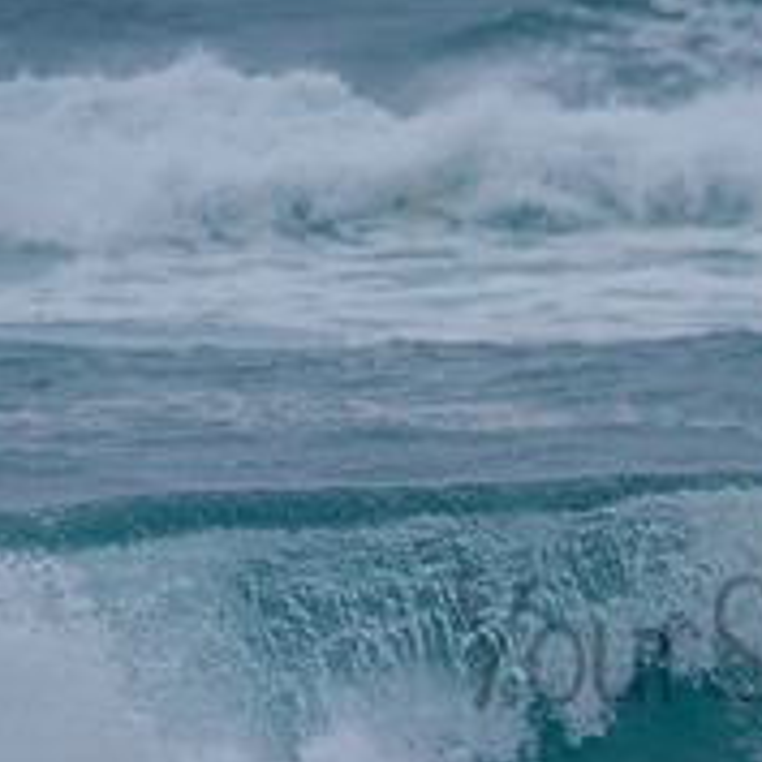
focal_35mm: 1703
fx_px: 42413
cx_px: 900
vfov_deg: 1.0
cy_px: 605
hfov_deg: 1.0
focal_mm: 500
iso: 400
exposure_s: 1/2000
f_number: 5.6
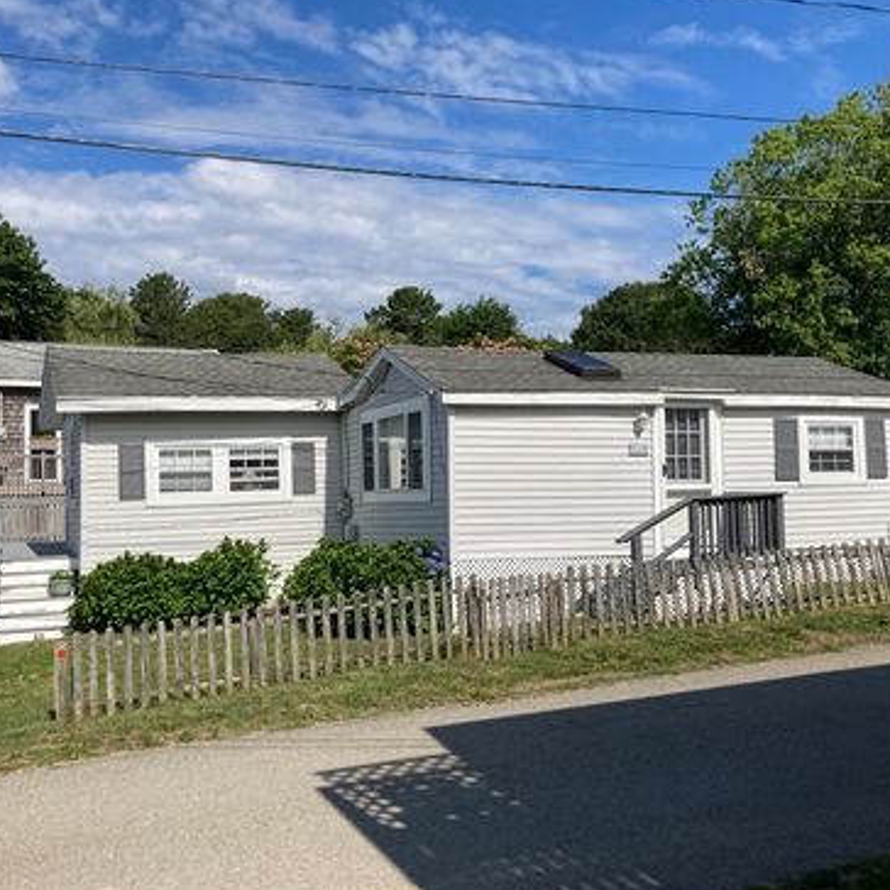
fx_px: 989
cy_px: 444
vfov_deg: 48.5
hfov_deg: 48.4
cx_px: 401
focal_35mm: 34
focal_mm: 3.99
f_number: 1.8
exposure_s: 1/3472
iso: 20
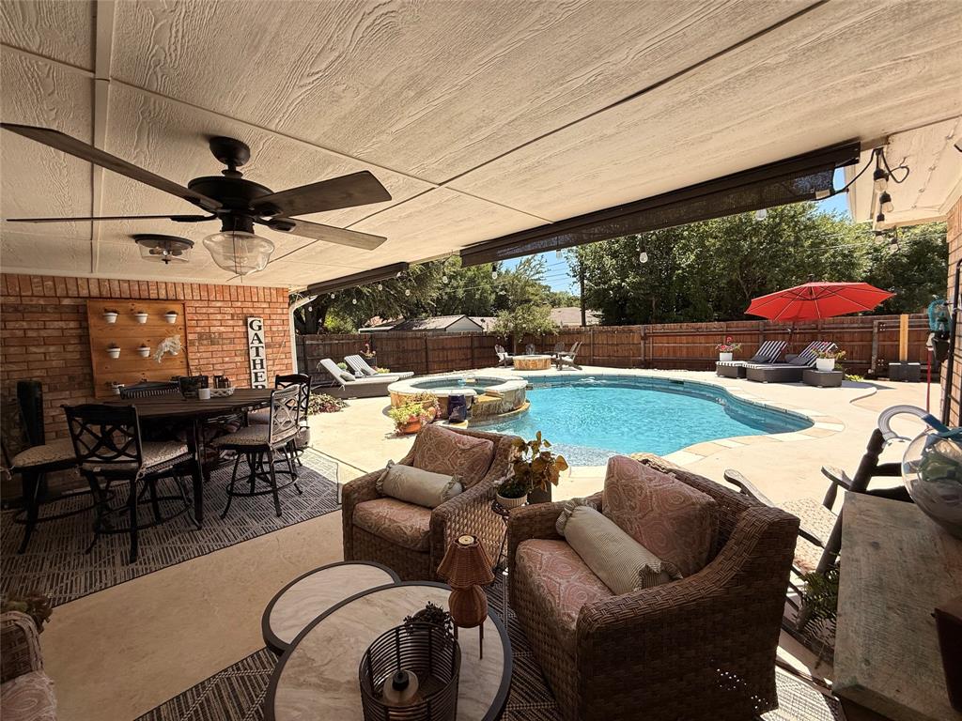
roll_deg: +1.6
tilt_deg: -4.4
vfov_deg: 85.7
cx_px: 481
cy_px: 360
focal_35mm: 14
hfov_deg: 102.1
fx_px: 389
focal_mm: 2.22
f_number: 2.2
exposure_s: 1/1259
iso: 50
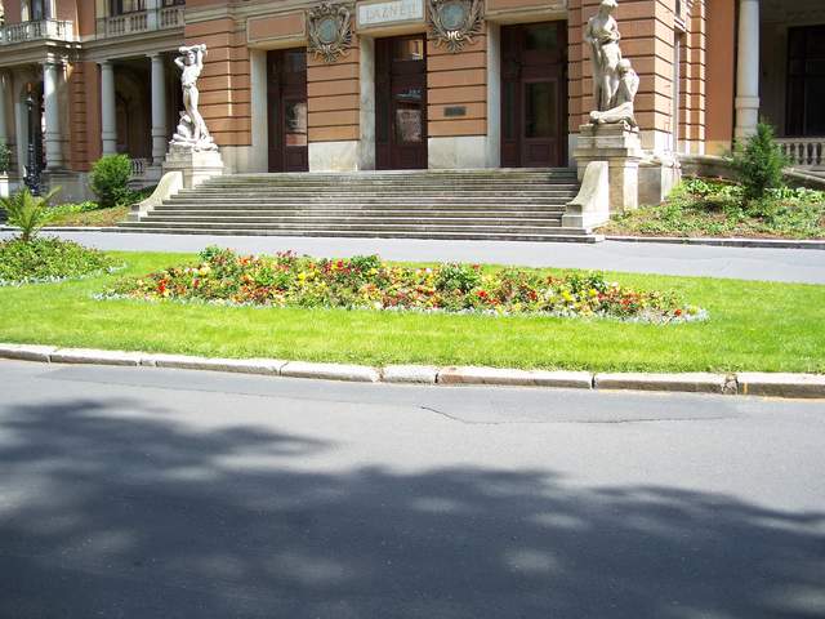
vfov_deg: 38.7
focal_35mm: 37
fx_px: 882
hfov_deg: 50.1
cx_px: 412
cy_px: 310
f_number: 2.8
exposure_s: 1/400
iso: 64
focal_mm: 7.8
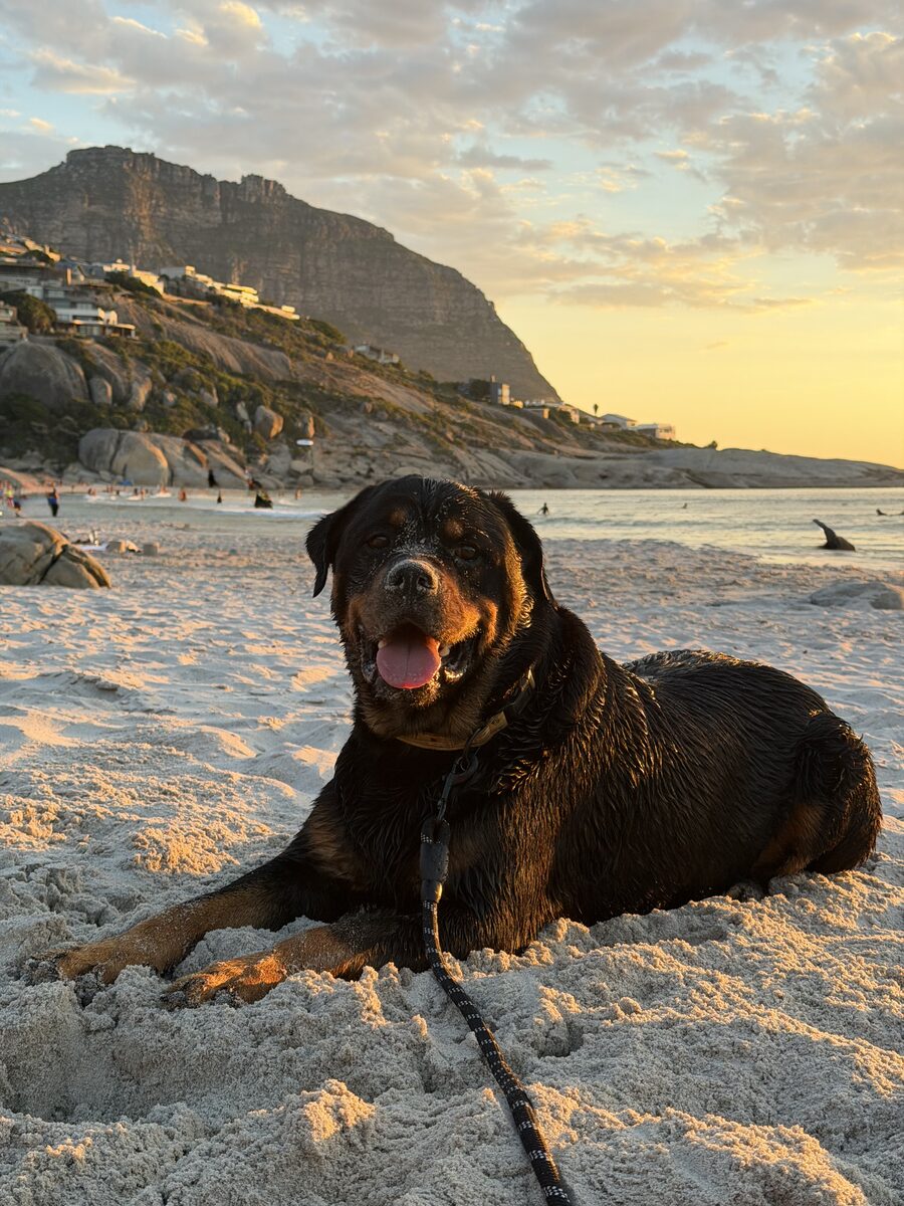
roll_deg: -0.3
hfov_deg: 30.3
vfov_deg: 39.7
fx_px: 1671
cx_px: 452
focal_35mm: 48
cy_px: 603
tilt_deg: -3.8
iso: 64
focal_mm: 6.76
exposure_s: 1/523
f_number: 1.78
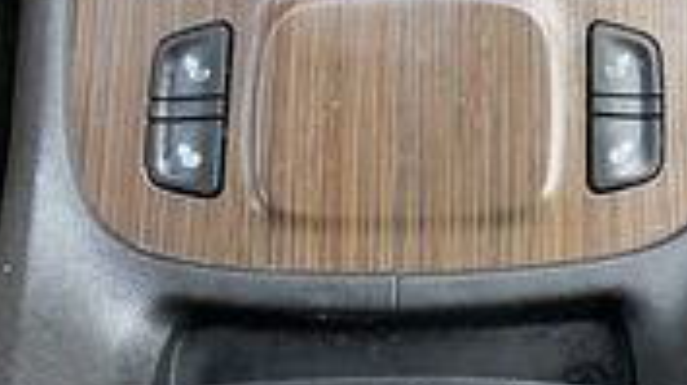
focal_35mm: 69
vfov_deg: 16.6
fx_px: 1255
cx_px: 590
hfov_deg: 29.6
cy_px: -97
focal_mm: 3
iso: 32
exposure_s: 1/122
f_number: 1.8
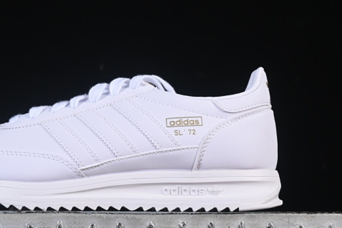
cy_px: 98
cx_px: 101
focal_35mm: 119
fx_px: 1130
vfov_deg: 11.5
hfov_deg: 17.1
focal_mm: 50
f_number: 8
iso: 160
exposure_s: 1/100
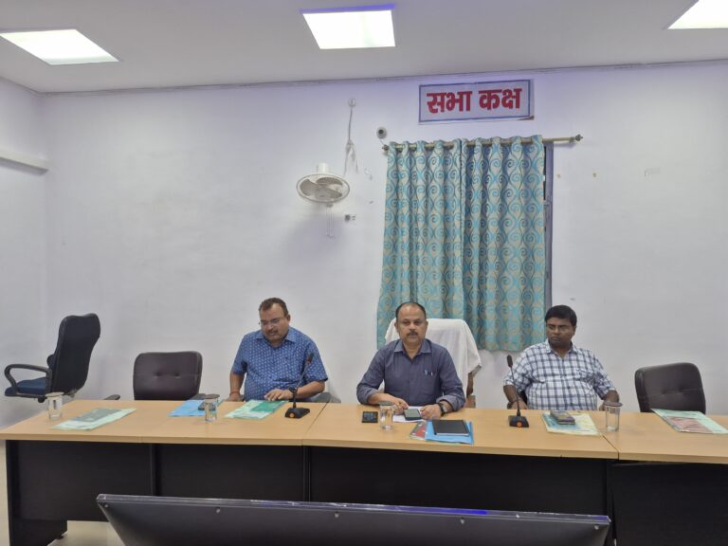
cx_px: 364
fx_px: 484
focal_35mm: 23
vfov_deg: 58.9
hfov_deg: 73.9
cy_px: 273
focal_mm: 5.4
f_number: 1.8
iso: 80
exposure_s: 1/100
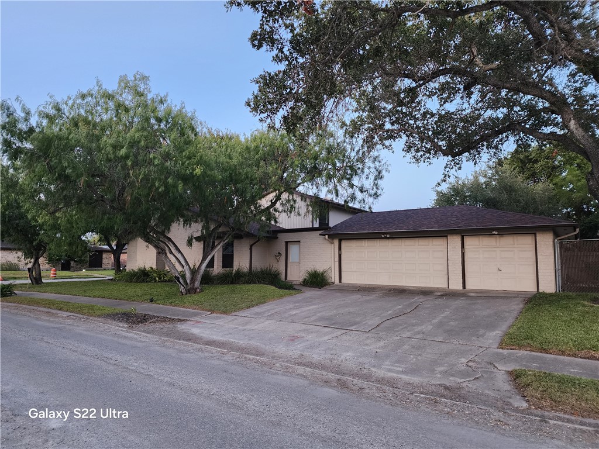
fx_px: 398
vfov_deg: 58.9
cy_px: 224
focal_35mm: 23
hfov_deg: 73.9
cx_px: 300
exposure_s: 1/120
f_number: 1.8
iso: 400
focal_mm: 6.4
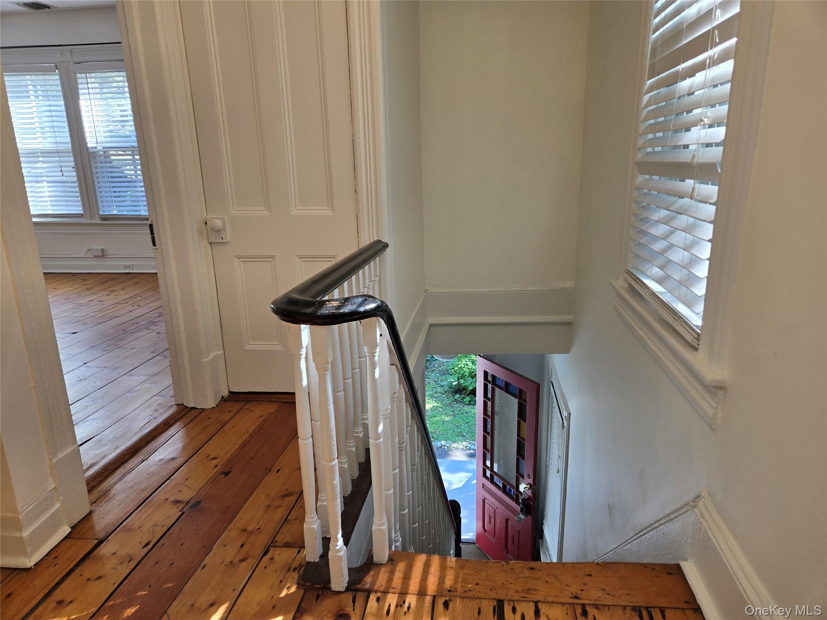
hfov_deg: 73.9
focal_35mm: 23
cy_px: 310
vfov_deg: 58.9
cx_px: 414
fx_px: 549
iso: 50
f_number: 1.8
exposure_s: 1/120
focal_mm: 5.4
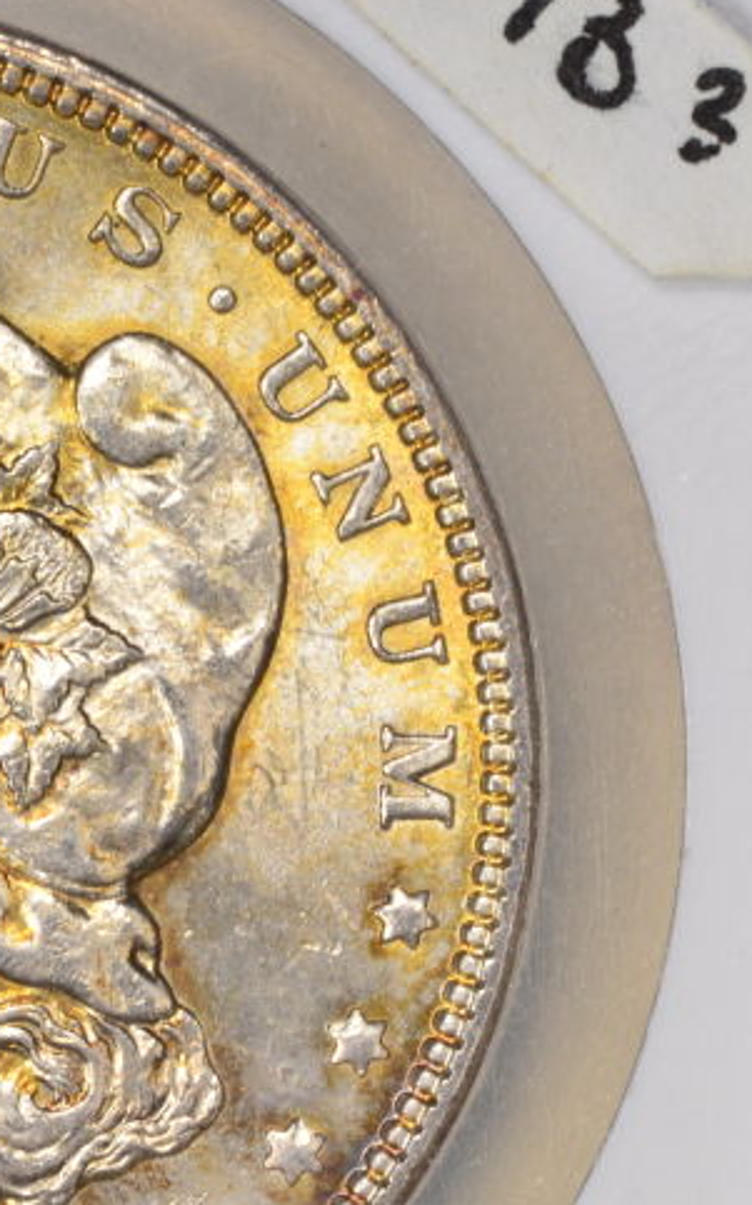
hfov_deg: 2.8
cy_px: 775
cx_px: -302
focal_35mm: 475
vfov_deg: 4.4
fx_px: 15585
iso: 400
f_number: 10
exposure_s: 1/20
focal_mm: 150
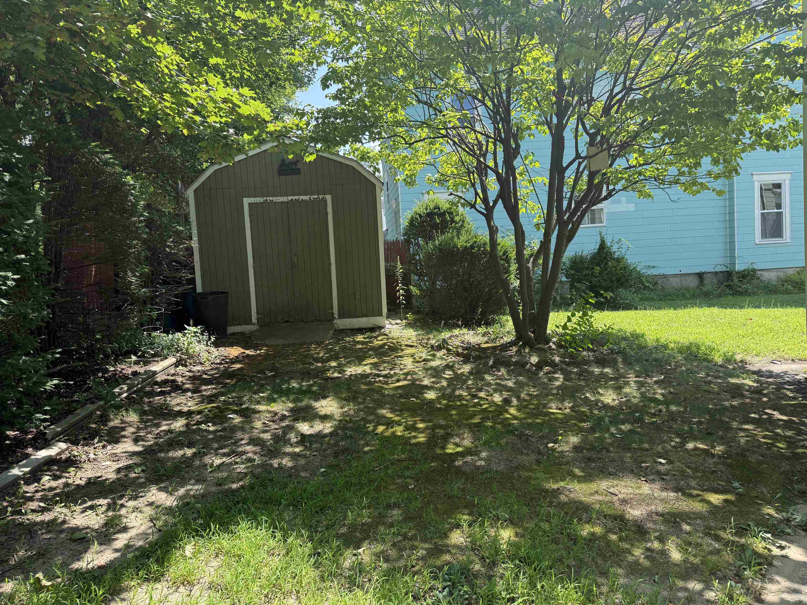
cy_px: 302
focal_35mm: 24
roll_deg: +1.2
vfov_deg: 56.8
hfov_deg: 71.6
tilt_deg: -4.5
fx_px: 560
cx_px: 404
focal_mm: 6.76
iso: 100
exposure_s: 1/1032
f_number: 1.78
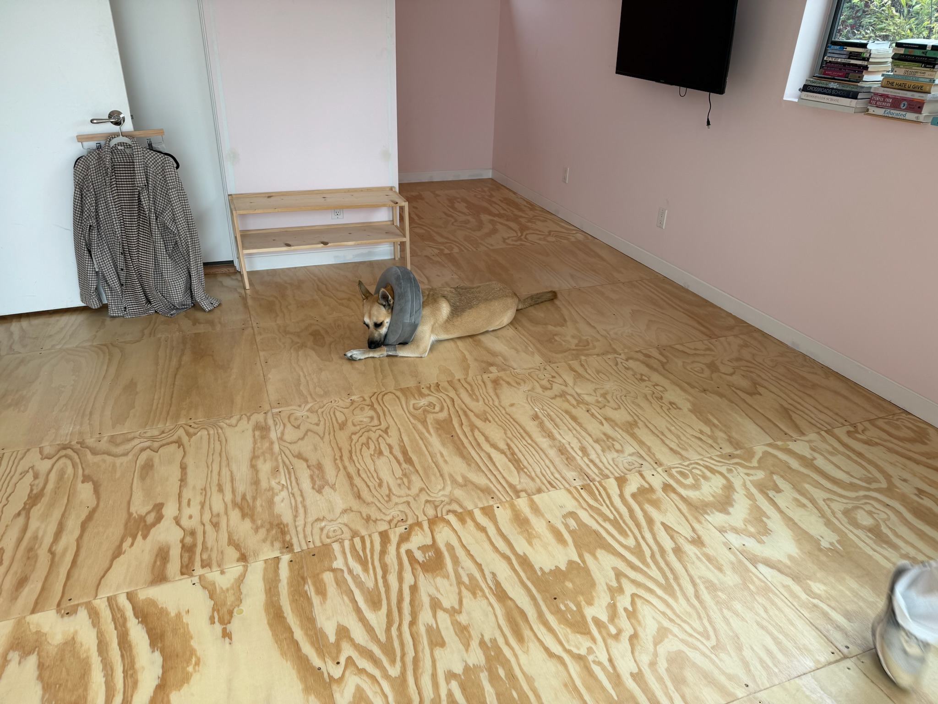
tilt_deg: -27.5
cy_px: 352
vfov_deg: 56.8
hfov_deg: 71.6
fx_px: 650
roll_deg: -2.1
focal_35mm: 24
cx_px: 469
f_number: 1.78
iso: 80
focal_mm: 6.76
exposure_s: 1/121
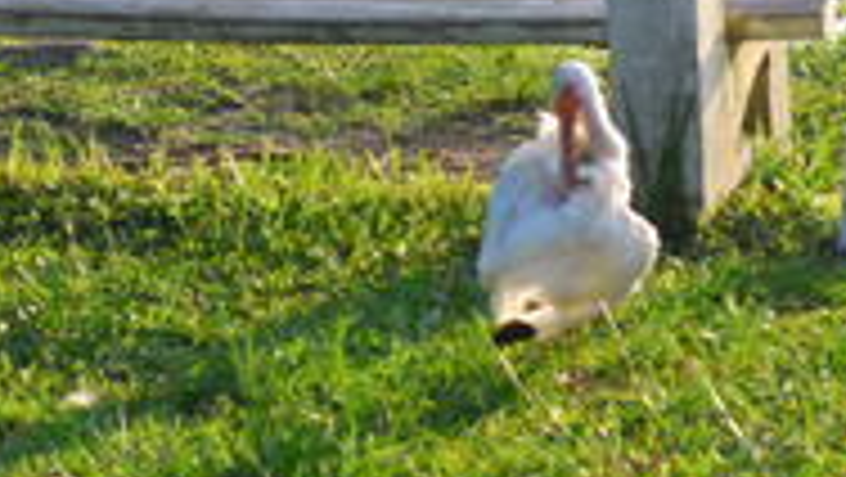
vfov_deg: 3.0
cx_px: 302
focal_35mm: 408
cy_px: -76
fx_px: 9158
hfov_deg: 5.3
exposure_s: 1/100
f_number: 11
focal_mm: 122
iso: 400
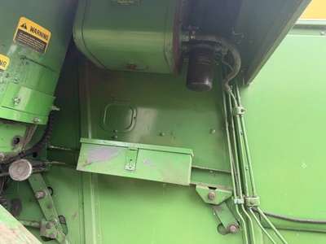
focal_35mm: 24
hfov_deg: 71.6
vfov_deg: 56.8
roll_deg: -10.4
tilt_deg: +1.5
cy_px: 122
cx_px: 163
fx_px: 226
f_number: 1.78
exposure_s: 1/171
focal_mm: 6.76
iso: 80
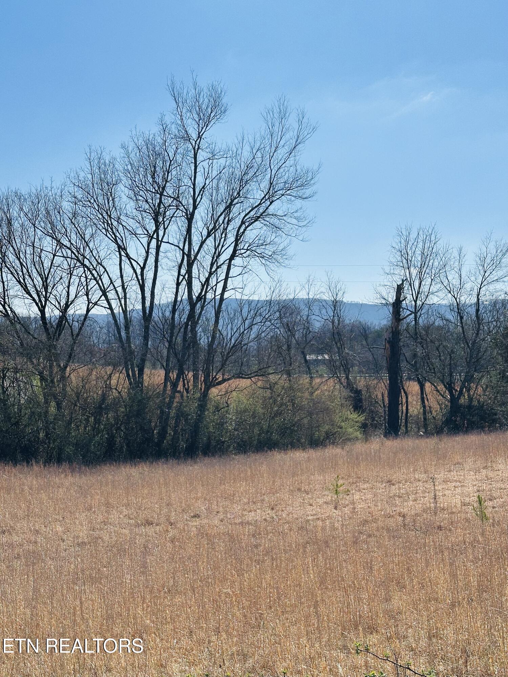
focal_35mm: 48
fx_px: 939
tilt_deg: +1.4
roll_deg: -0.6
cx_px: 254
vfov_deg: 39.7
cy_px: 338
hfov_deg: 30.3
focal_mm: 6.86
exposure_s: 1/7092
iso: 64
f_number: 1.78
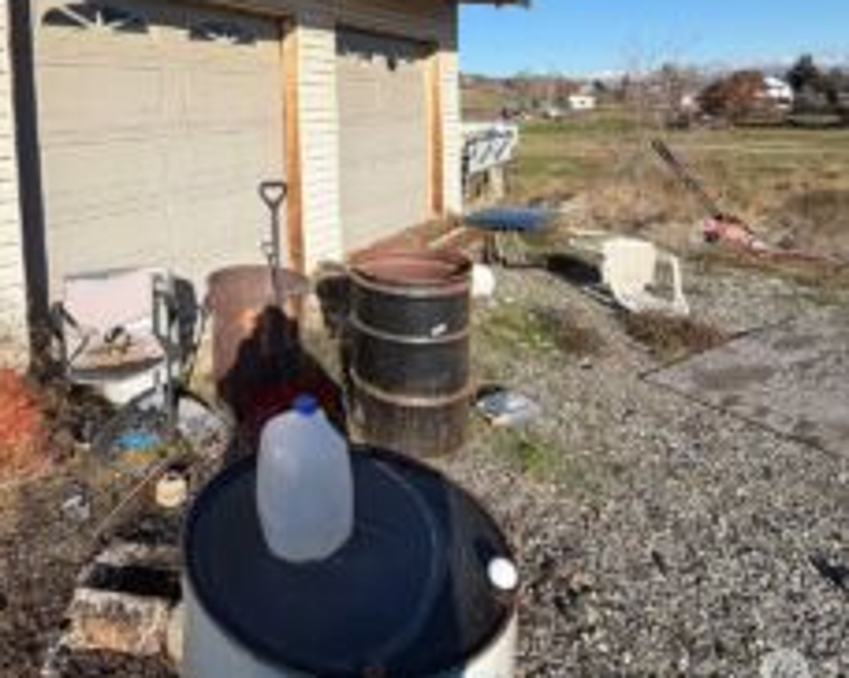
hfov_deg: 67.6
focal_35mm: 24
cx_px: 257
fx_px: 603
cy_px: 153
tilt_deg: -4.0
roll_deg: +2.8
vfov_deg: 55.3
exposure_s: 1/985
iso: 20
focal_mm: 2.22
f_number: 2.2
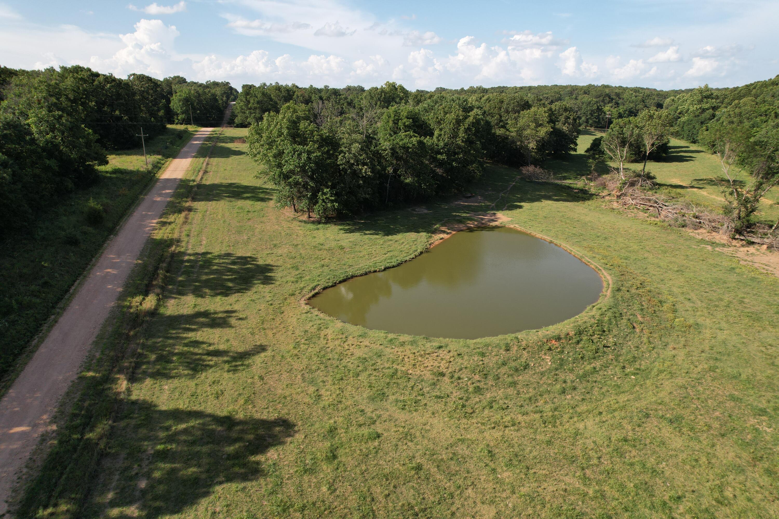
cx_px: 390
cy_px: 260
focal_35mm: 22
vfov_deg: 57.2
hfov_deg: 78.6
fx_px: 476
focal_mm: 8.38
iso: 100
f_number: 2.8
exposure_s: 1/180
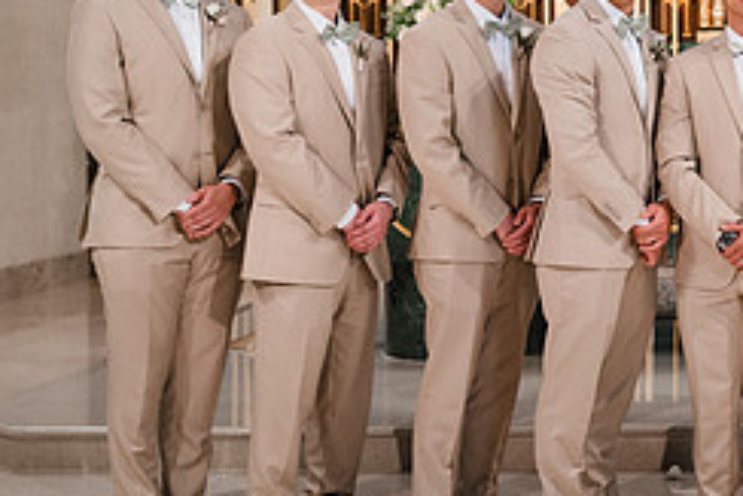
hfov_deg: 23.0
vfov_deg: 16.2
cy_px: 129
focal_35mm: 84
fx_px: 1735
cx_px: 783
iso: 1600
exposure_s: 1/200
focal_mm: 35
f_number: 3.2
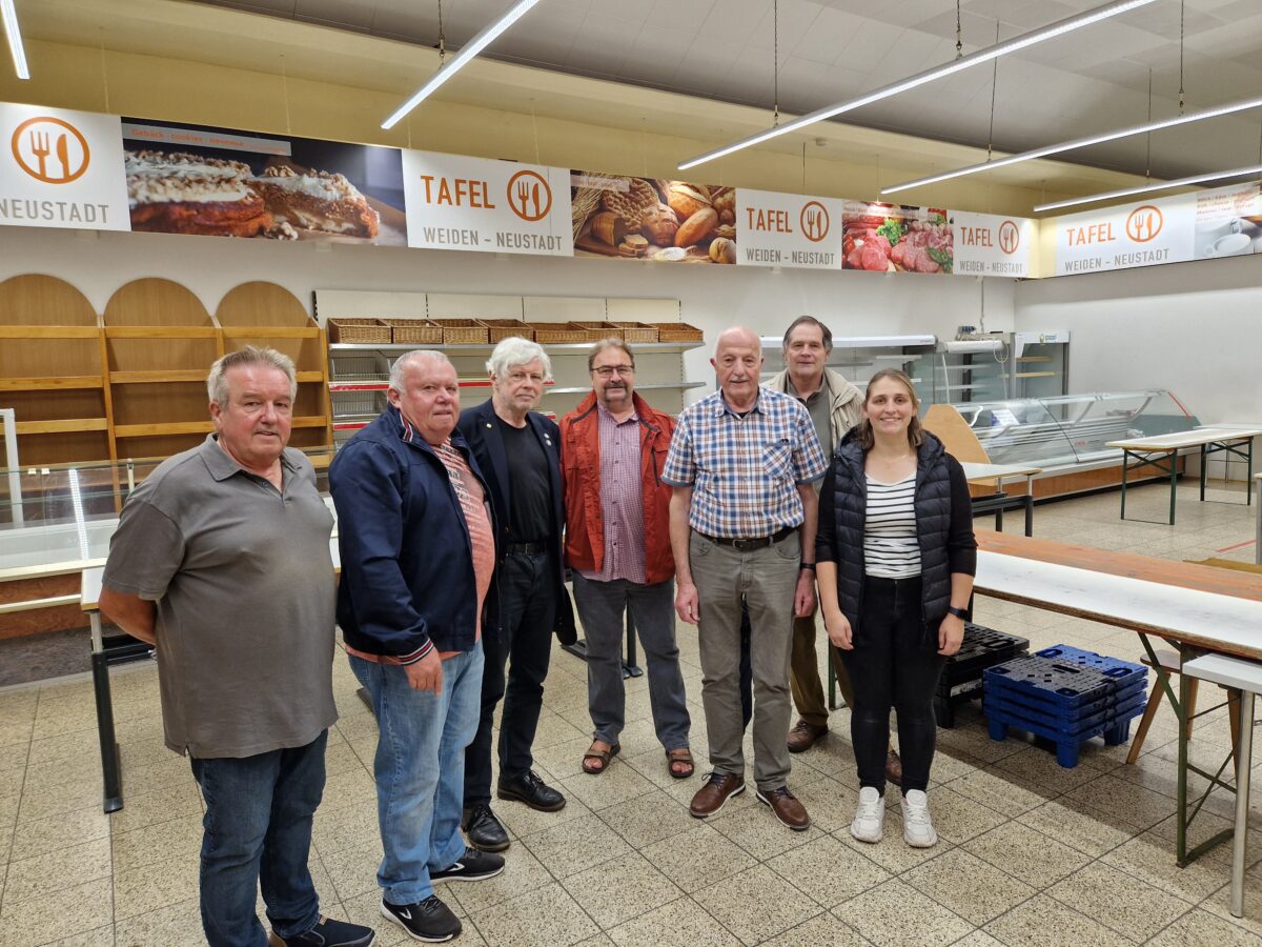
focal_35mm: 23
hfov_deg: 73.9
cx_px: 631
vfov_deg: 58.9
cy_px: 474
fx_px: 839
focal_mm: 5.4
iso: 100
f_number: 1.8
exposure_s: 1/180
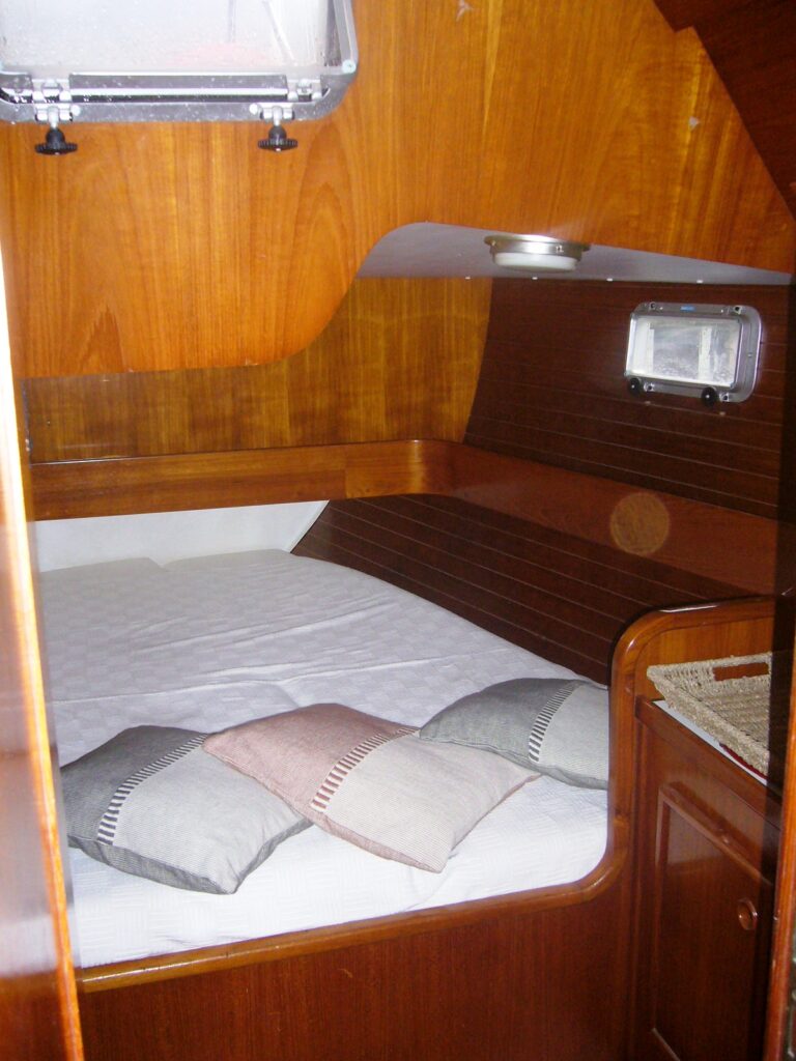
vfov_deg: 52.6
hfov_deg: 40.7
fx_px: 1073
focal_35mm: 35
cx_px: 398
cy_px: 530
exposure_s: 1/60
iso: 200
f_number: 2.8
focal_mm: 5.8
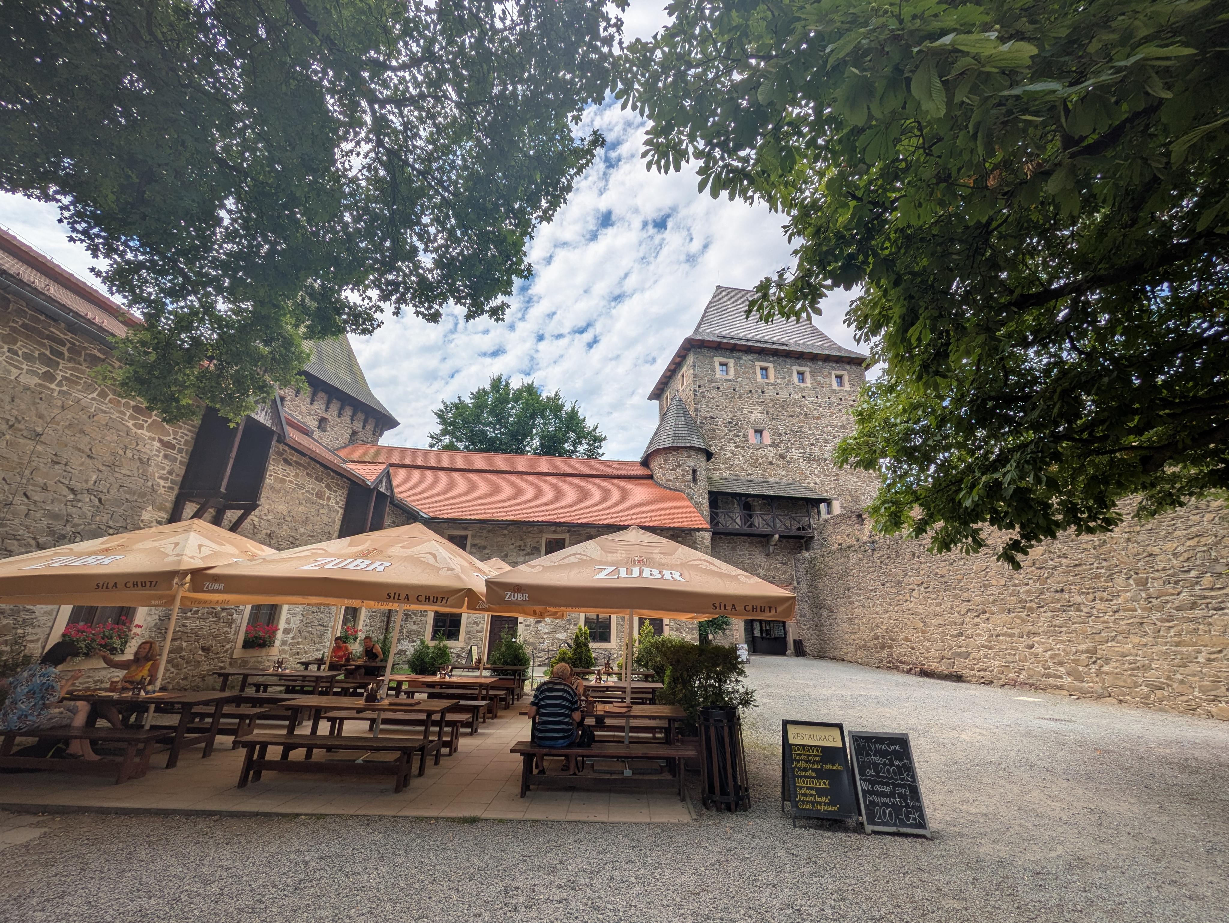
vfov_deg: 85.7
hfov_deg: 102.0
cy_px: 462
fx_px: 497
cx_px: 614
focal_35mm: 14
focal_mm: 1.83
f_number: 2.2
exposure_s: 1/2237
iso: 47
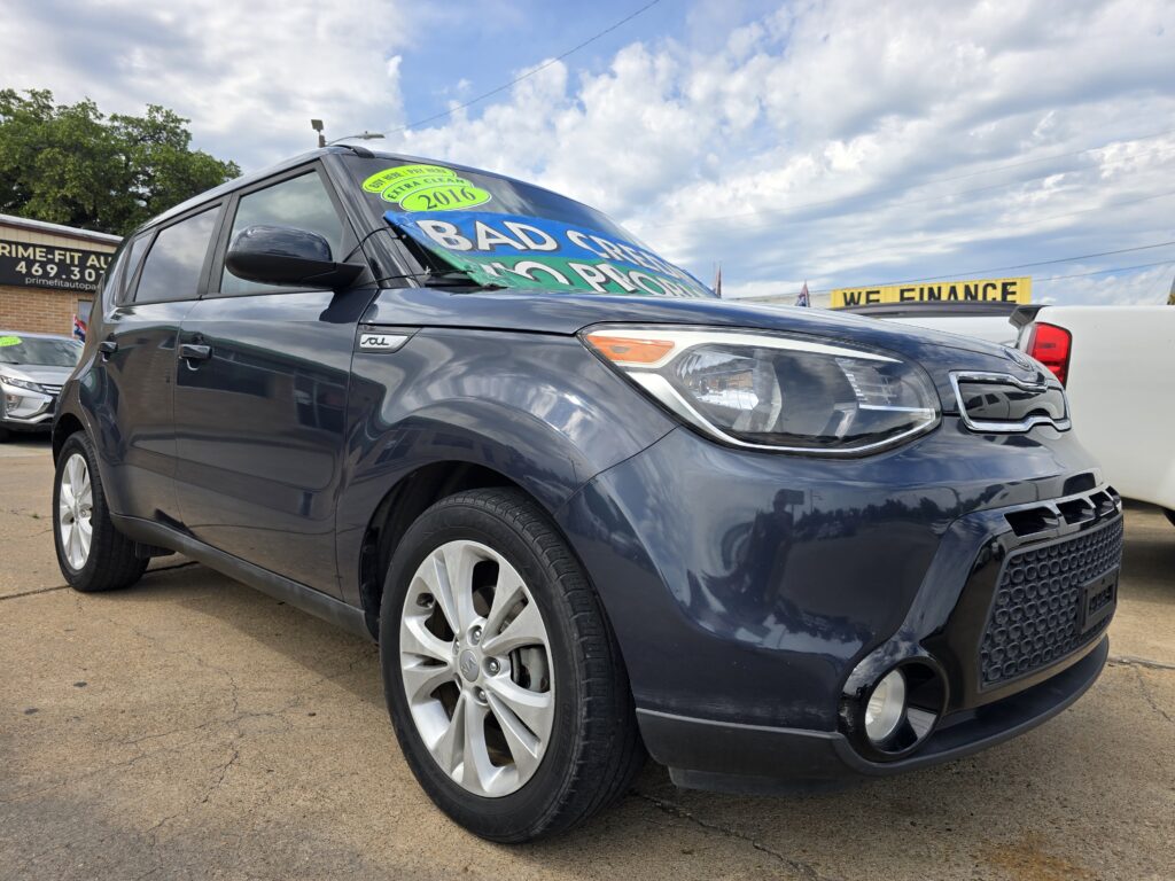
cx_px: 588
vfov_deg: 58.9
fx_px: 781
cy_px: 440
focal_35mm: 23
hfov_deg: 73.9
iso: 12
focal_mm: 6.3
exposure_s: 1/604
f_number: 1.7
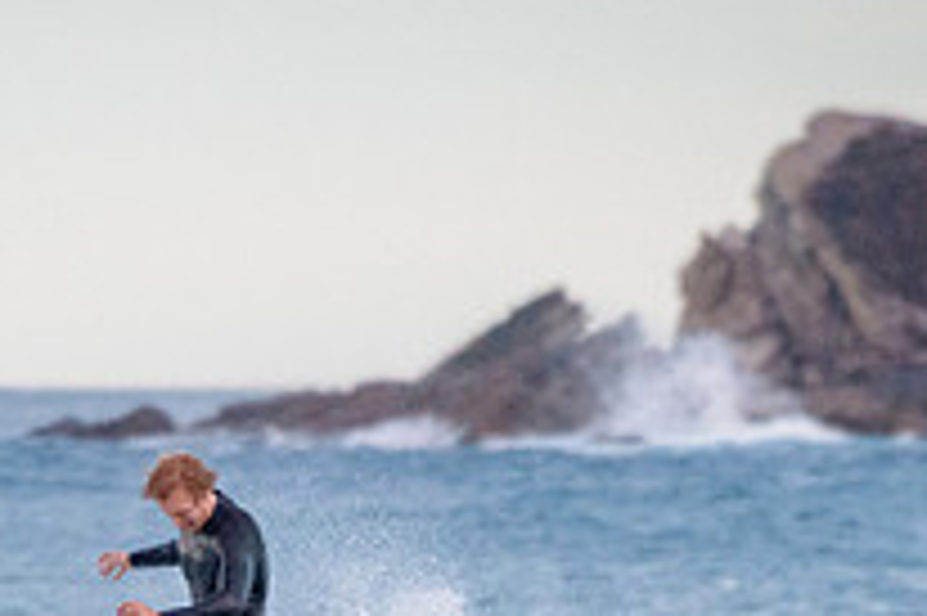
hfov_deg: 1.8
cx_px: 523
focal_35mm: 1138
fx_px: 29279
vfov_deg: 1.2
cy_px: 679
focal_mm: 330
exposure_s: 1/2000
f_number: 5.6
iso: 2200
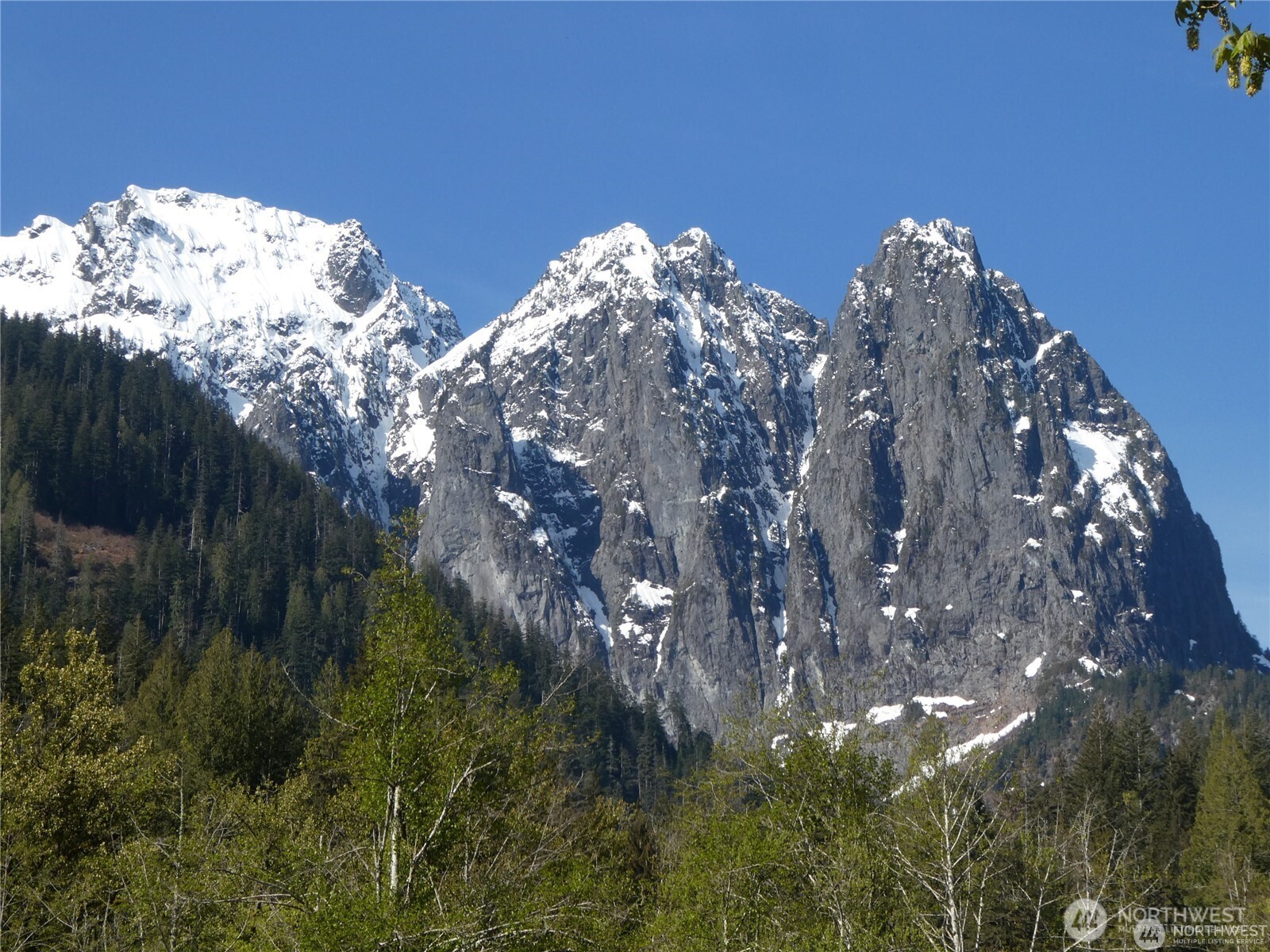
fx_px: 3595
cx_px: 635
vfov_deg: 15.1
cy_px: 476
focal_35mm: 98
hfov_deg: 20.0
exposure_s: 1/500
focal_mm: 17.5
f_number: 5
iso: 80
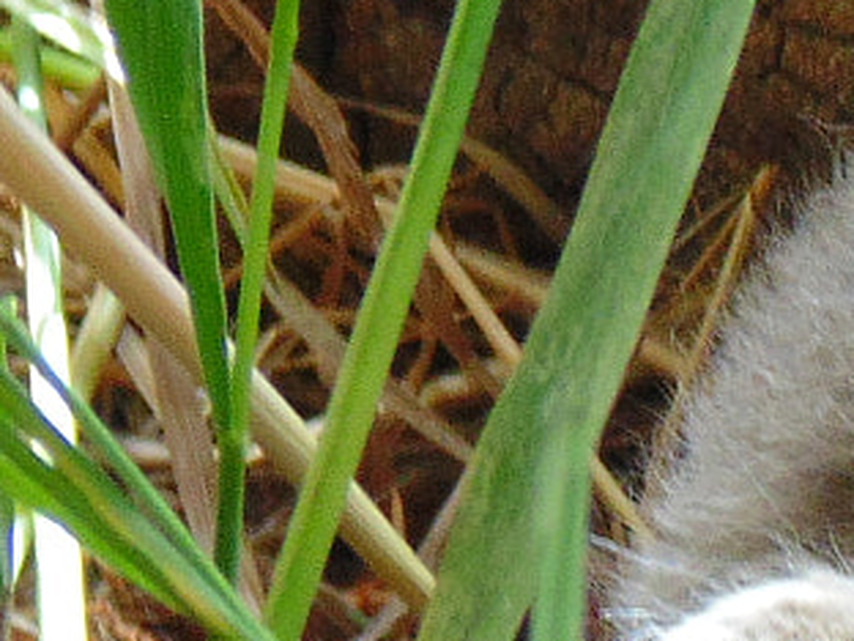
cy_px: 244
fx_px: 19589
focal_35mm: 794
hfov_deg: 2.5
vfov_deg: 1.9
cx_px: 1051
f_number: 5.2
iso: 100
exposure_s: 1/30
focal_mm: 27.8
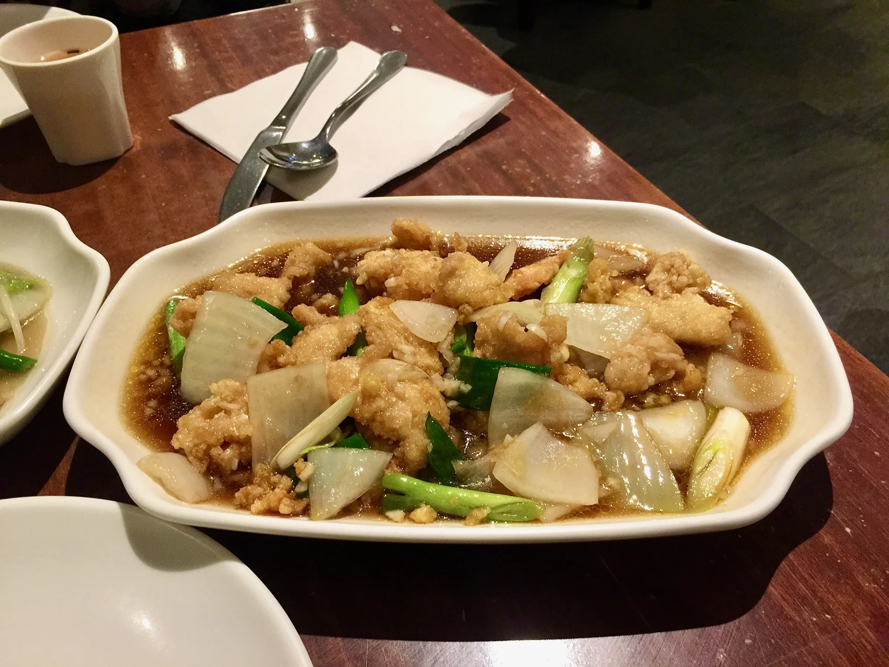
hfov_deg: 61.7
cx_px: 444
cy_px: 334
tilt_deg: -43.8
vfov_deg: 48.2
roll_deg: +1.9
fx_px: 745
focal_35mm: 29
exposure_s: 1/10
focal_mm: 4.15
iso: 100
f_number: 2.2
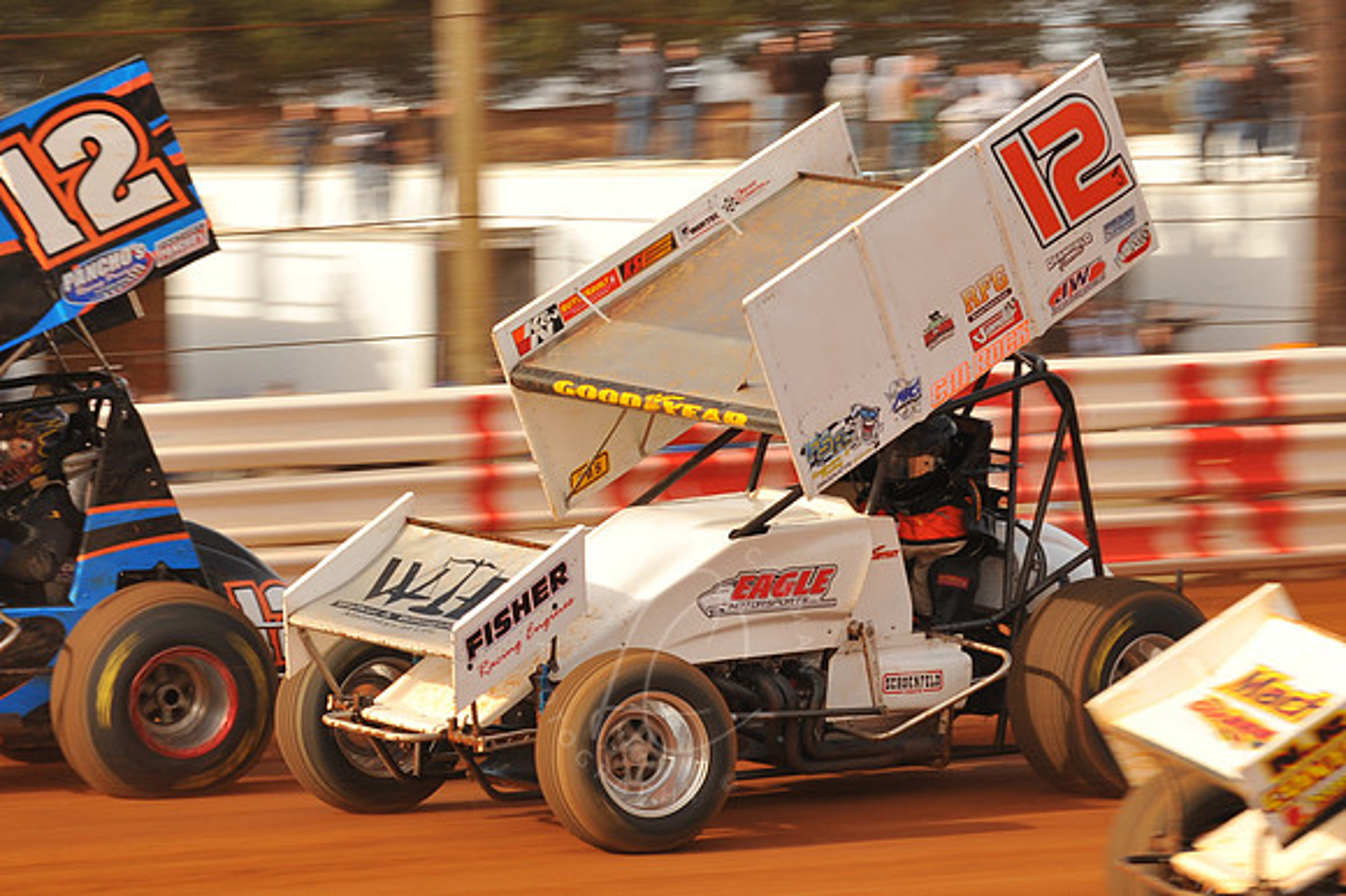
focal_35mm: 125
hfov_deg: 16.4
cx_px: 673
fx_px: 4671
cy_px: 448
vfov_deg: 11.0
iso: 400
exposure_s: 1/320
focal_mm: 125
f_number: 13
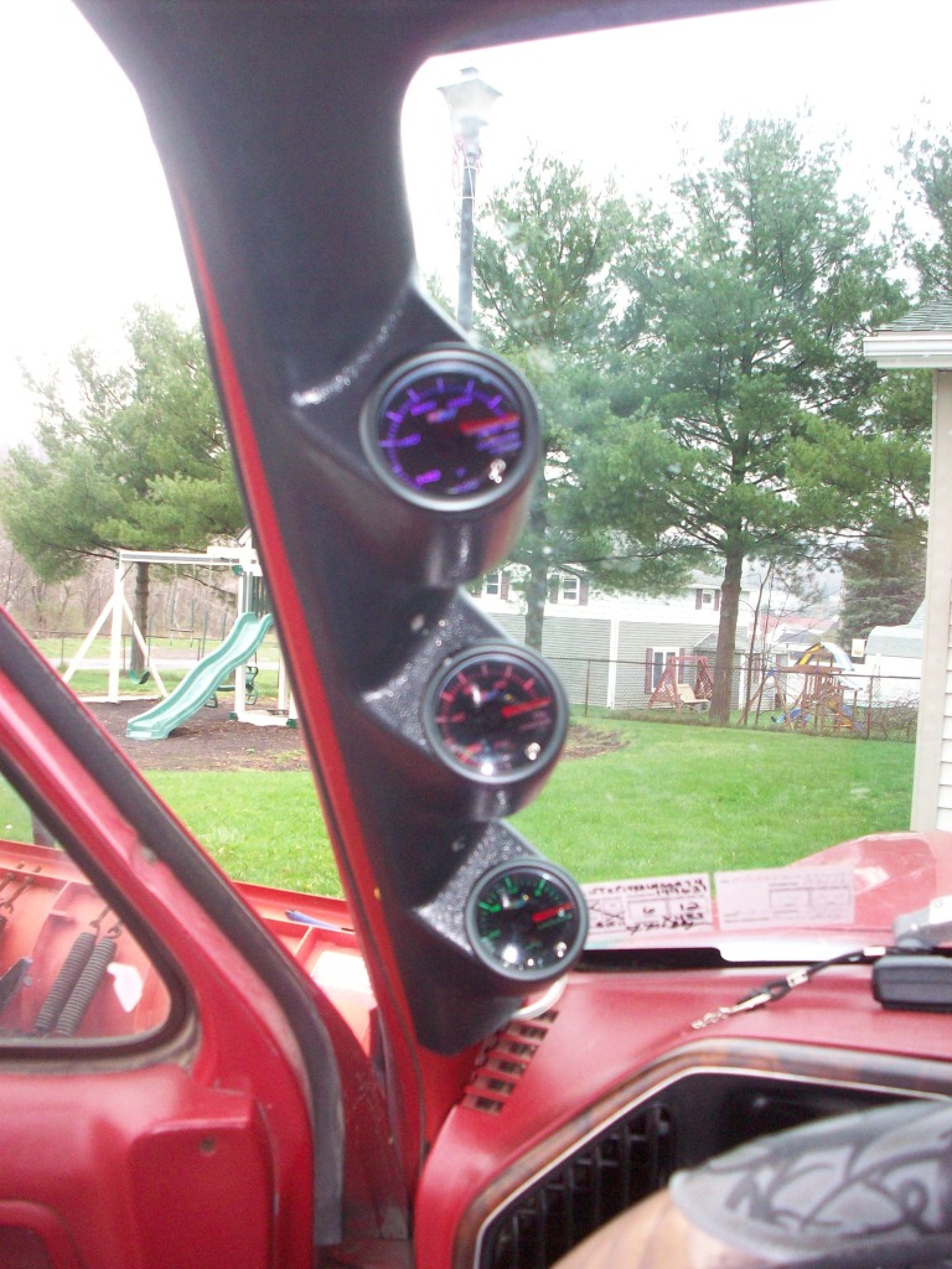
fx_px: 1357
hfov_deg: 38.7
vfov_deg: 50.1
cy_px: 634
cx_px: 476
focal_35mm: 37
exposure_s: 1/87
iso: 200
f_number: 2.8
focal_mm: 6.2
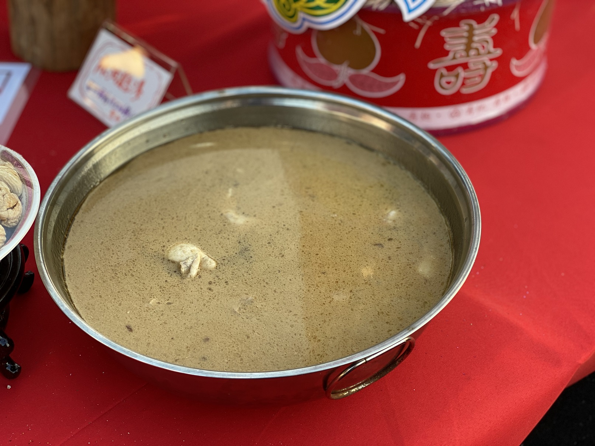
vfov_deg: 28.0
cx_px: 298
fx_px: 894
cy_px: 223
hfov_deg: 36.8
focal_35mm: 52
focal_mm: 6
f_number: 2
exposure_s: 1/122
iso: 25
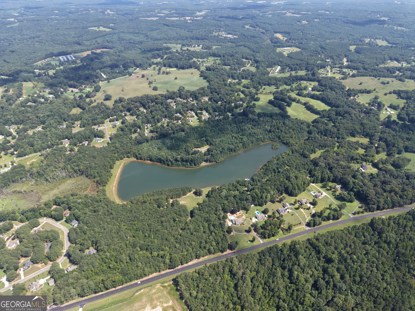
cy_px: 156
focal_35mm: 24
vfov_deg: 56.8
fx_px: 288
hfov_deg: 71.6
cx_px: 208
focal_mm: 8.67
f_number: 1.8
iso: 130
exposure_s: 1/2000
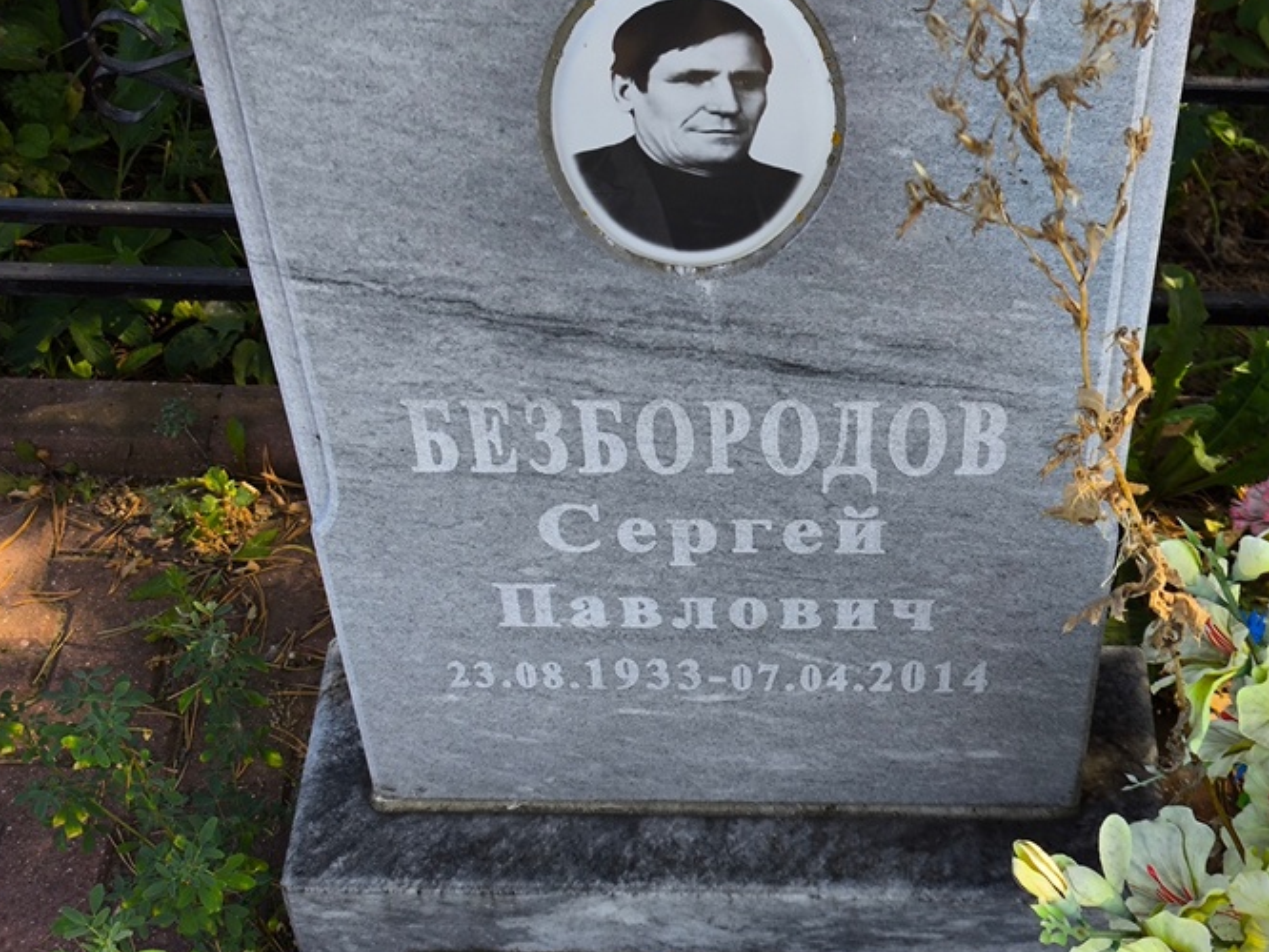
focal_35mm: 60
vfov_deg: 24.4
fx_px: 2200
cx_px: 735
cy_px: 451
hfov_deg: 32.1
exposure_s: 1/324
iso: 50
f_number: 1.7
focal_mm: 4.71
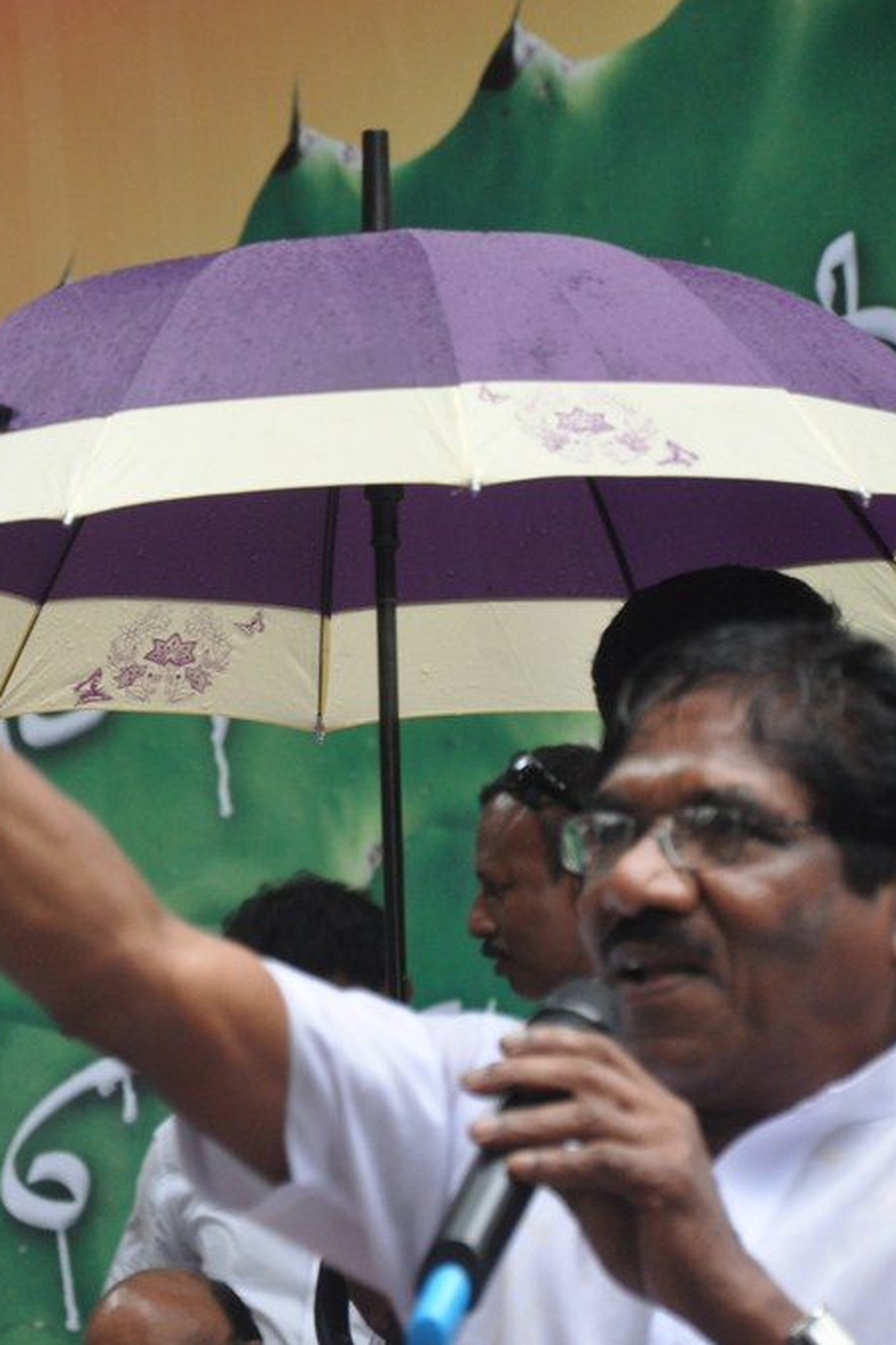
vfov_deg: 8.7
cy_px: 672
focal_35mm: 238
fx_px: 8875
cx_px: 10
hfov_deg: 5.8
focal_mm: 105
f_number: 5.6
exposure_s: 1/50
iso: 800
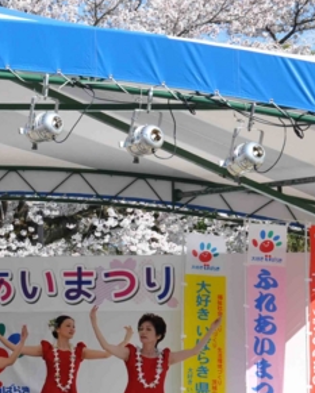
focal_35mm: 178
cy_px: 209
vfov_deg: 10.8
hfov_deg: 8.5
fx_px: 2073
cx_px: -122
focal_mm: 46
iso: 200
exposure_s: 1/320
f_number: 9
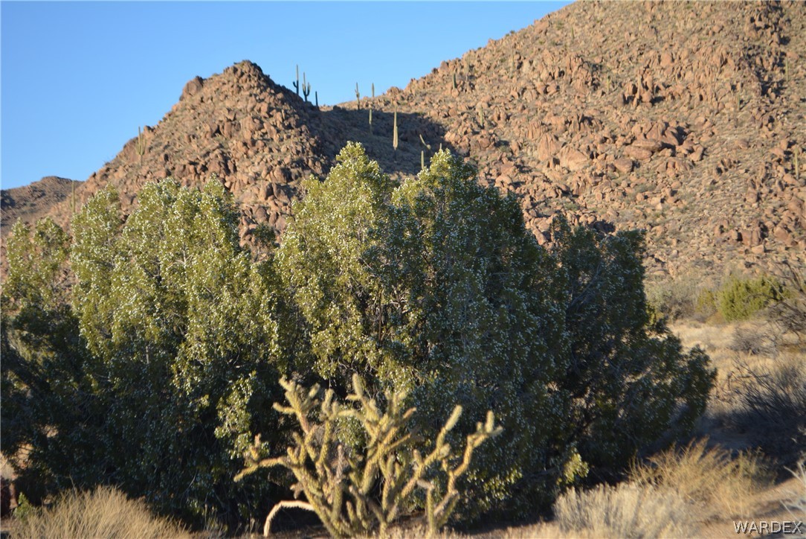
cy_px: 270
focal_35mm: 82
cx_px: 403
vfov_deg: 16.6
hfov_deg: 24.6
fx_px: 1848
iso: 560
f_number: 5.6
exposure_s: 1/1000
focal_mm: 55
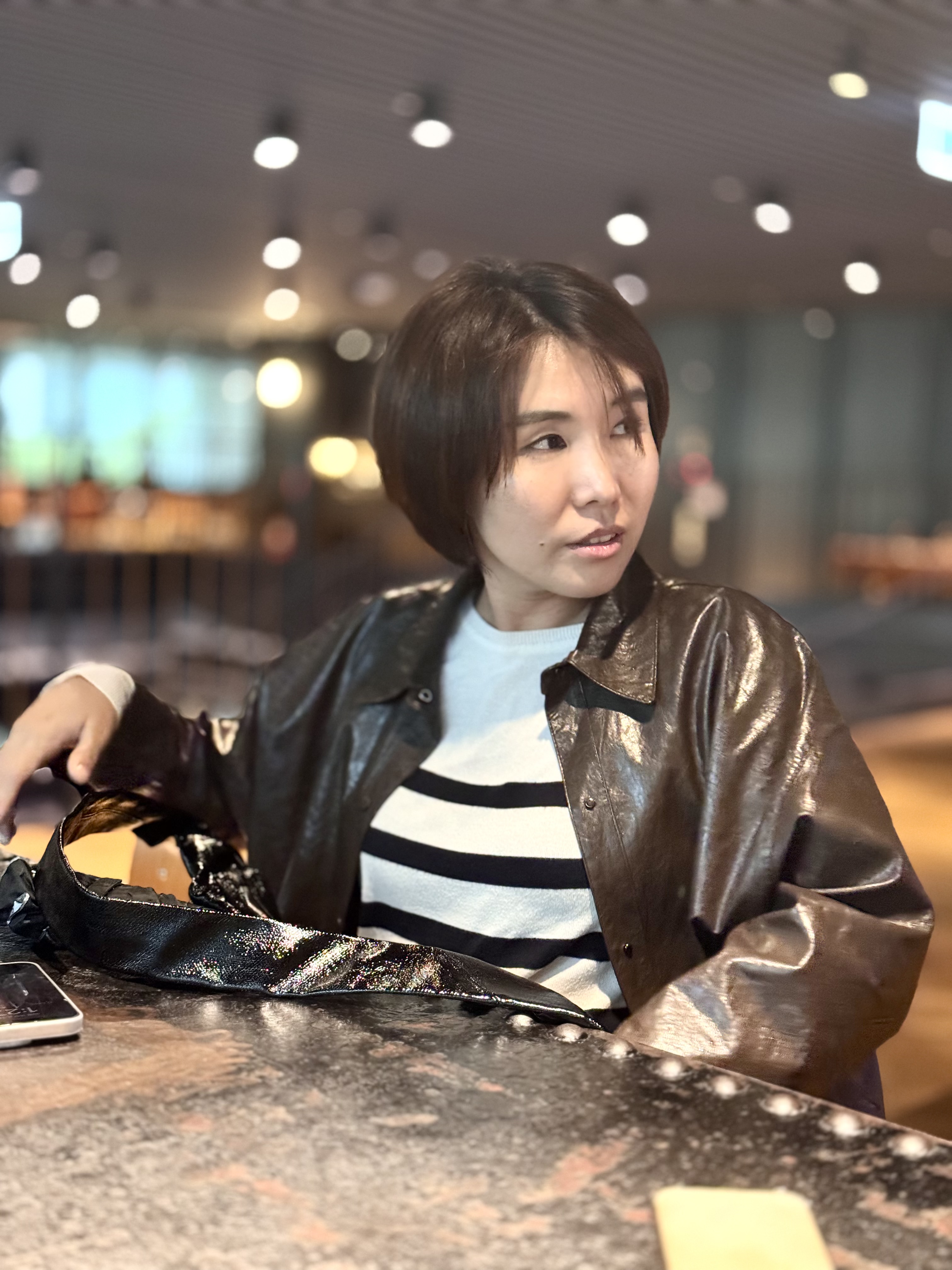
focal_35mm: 48
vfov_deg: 39.7
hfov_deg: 30.3
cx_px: 476
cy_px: 635
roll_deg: -2.2
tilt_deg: -4.8
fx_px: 1760
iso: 640
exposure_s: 1/24
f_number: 1.78
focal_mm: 6.76
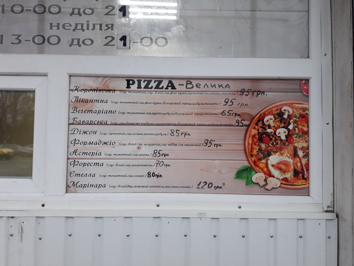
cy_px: 133
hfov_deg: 63.4
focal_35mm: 28
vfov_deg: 49.7
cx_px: 177
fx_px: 286
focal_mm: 3.7
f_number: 1.9
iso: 250
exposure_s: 1/50
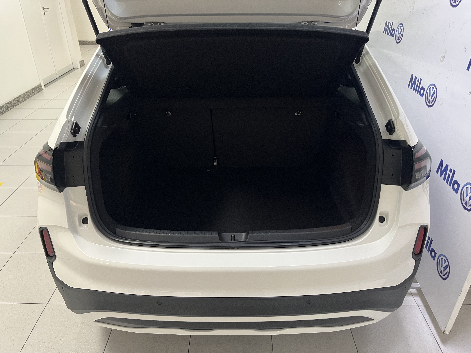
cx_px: 236
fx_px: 354
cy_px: 176
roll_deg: +0.5
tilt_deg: -29.4
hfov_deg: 67.3
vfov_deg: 53.1
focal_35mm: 26
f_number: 1.6
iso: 200
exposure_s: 1/60
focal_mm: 5.1
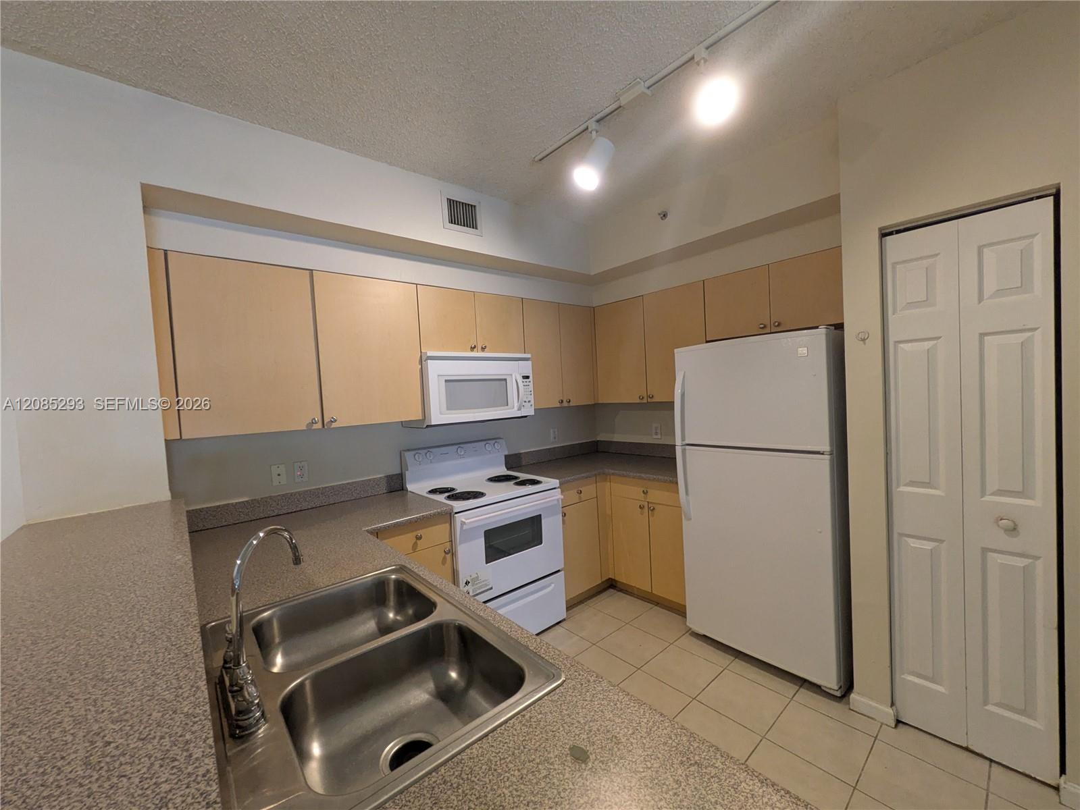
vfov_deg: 85.7
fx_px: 437
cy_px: 405
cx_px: 540
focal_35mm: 14
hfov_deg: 102.1
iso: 411
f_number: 2.2
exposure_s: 1/60
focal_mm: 1.83
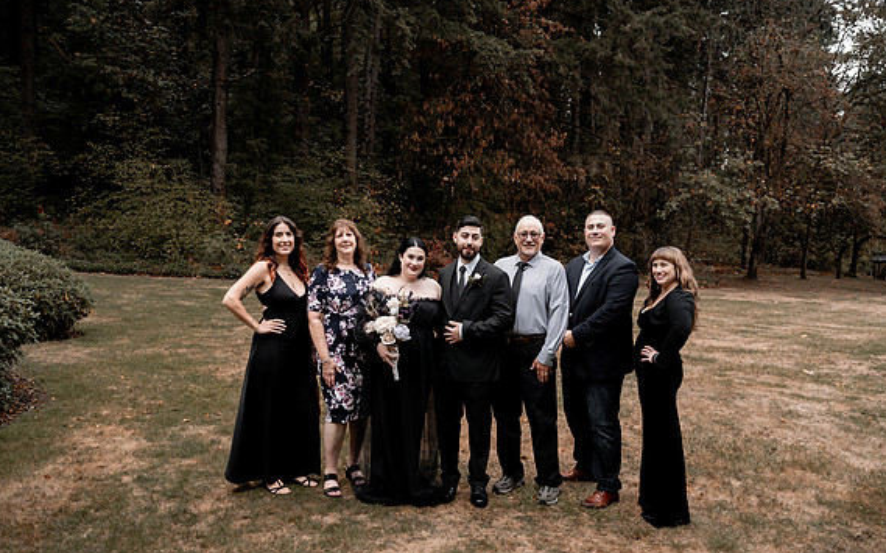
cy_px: 278
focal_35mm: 26
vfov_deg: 47.5
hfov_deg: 70.4
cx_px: 448
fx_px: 627
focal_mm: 25
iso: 400
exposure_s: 1/1600
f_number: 2.8
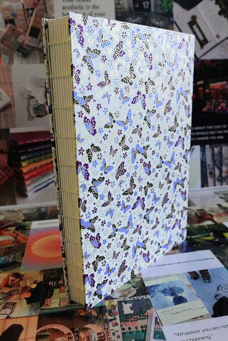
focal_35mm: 32
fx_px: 304
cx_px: 114
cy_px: 170
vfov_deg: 58.7
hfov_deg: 41.1
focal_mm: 12.52
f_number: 5.6
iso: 3200
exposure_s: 1/200
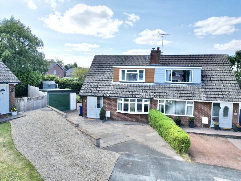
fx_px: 167
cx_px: 120
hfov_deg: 71.6
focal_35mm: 24
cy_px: 90
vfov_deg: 56.8
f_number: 1.7
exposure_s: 1/2000
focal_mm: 6.72
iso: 110
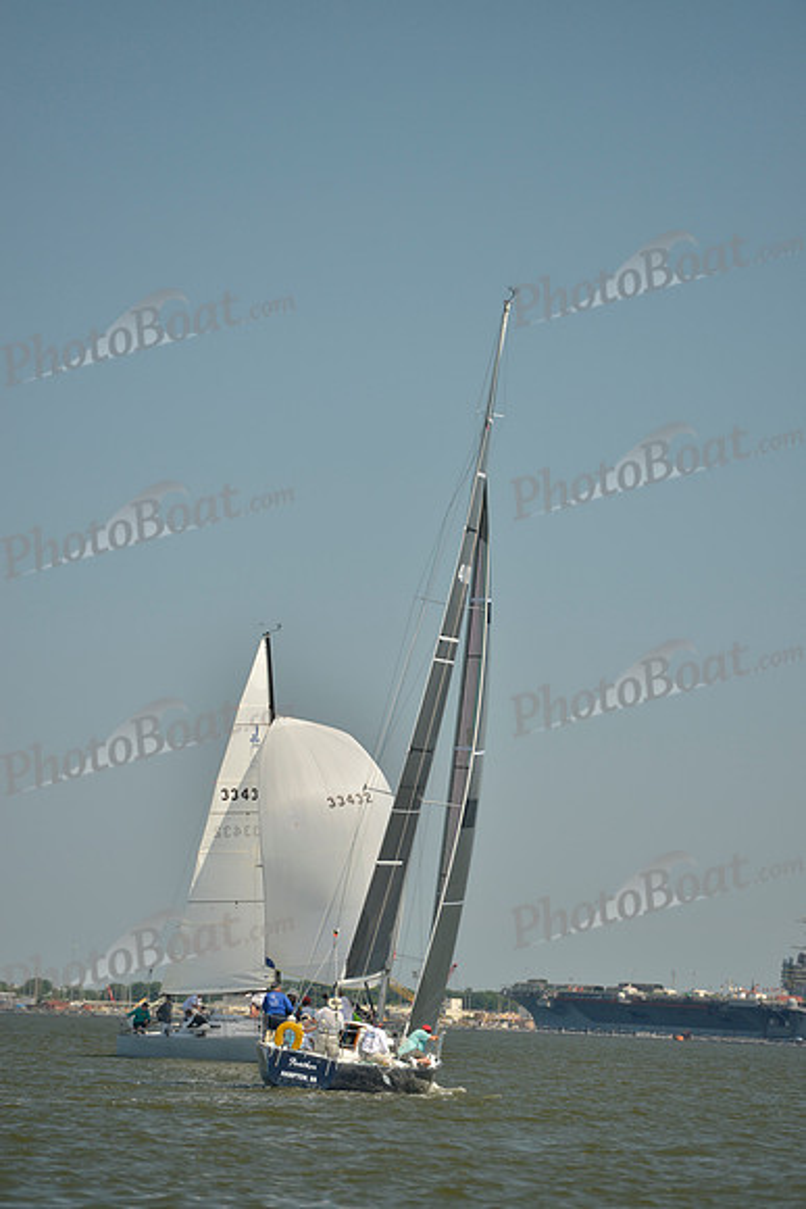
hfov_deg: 6.9
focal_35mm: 200
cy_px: 604
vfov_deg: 10.3
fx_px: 6712
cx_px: 403
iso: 200
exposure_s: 1/1250
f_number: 4
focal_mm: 200
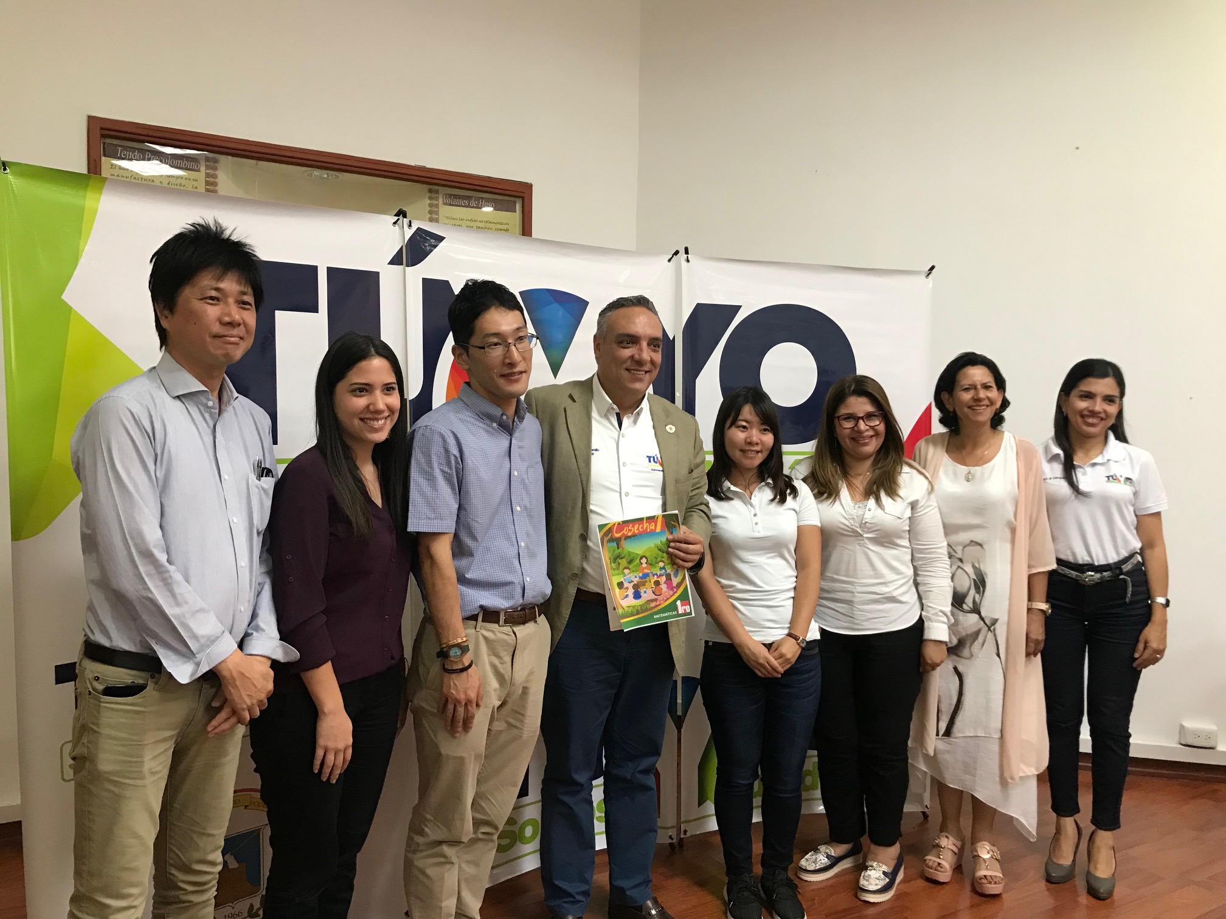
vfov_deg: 49.7
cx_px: 613
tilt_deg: -2.5
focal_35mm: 28
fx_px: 992
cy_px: 460
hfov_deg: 63.4
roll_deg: -0.3
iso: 64
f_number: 1.8
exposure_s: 1/15
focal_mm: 3.99
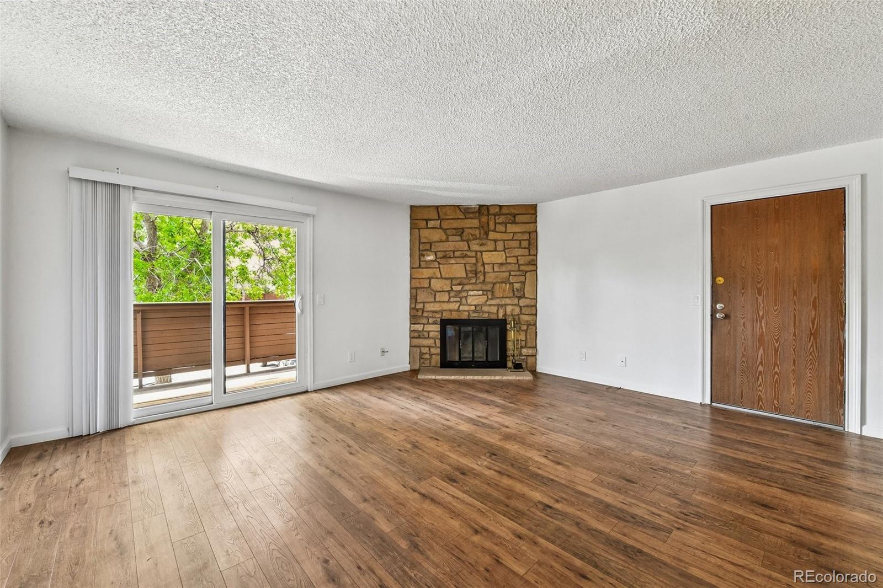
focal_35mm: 14
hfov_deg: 104.3
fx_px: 343
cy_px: 294
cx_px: 442
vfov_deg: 81.2
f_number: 11
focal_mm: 14
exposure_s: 1/3.33
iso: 400
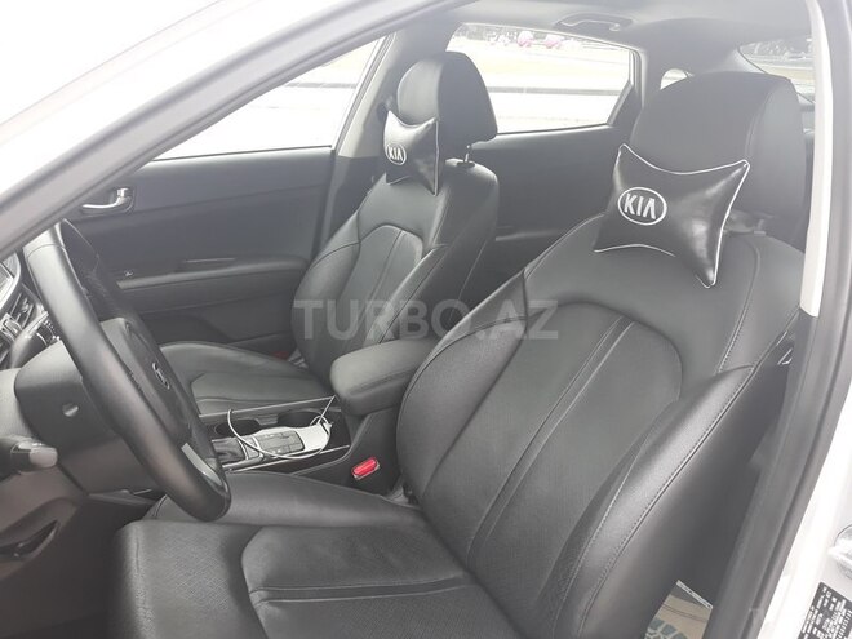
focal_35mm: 27
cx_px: 426
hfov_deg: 65.3
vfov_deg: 51.4
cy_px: 320
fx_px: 665
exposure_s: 1/100
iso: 64
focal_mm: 3.71
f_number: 1.7
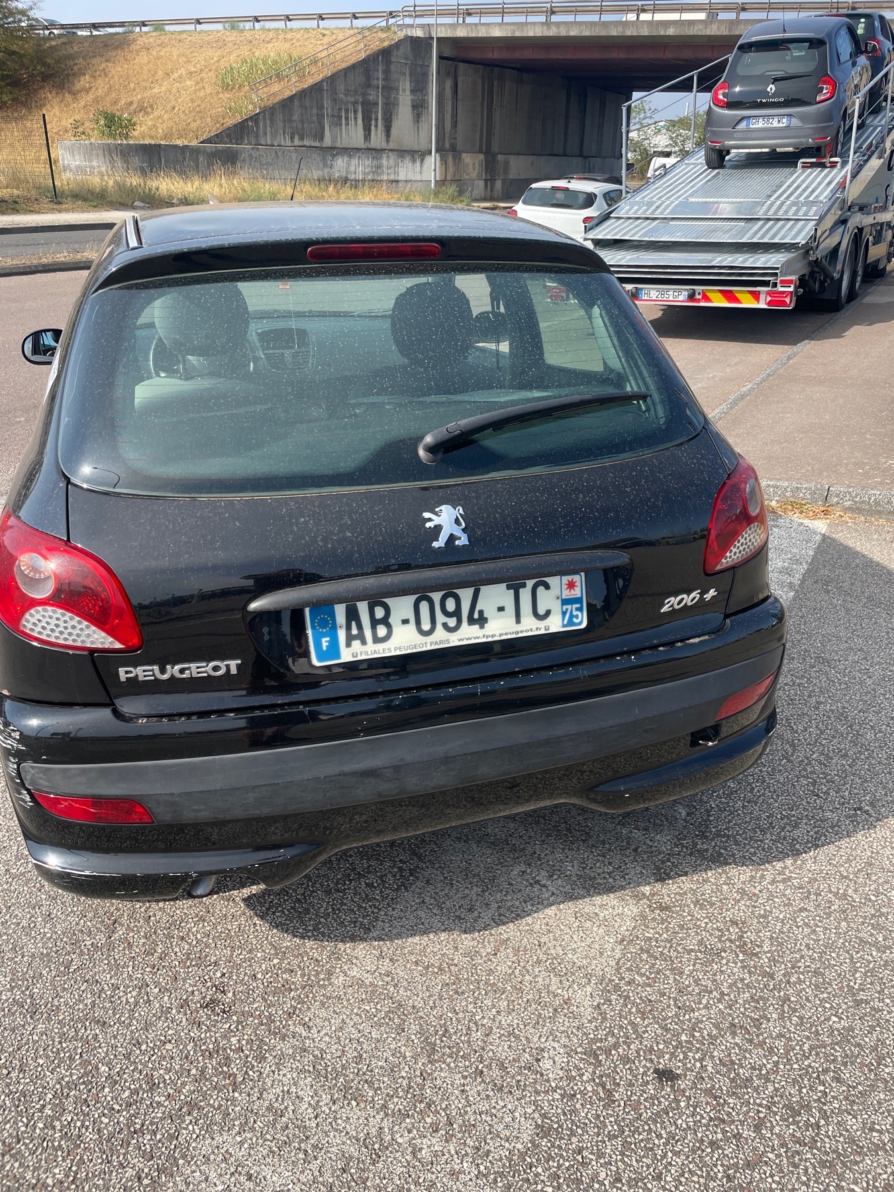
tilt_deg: -25.0
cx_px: 447
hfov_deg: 53.1
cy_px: 596
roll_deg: -2.9
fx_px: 895
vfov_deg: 67.3
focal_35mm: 26
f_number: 1.6
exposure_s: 1/1490
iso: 32
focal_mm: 4.2
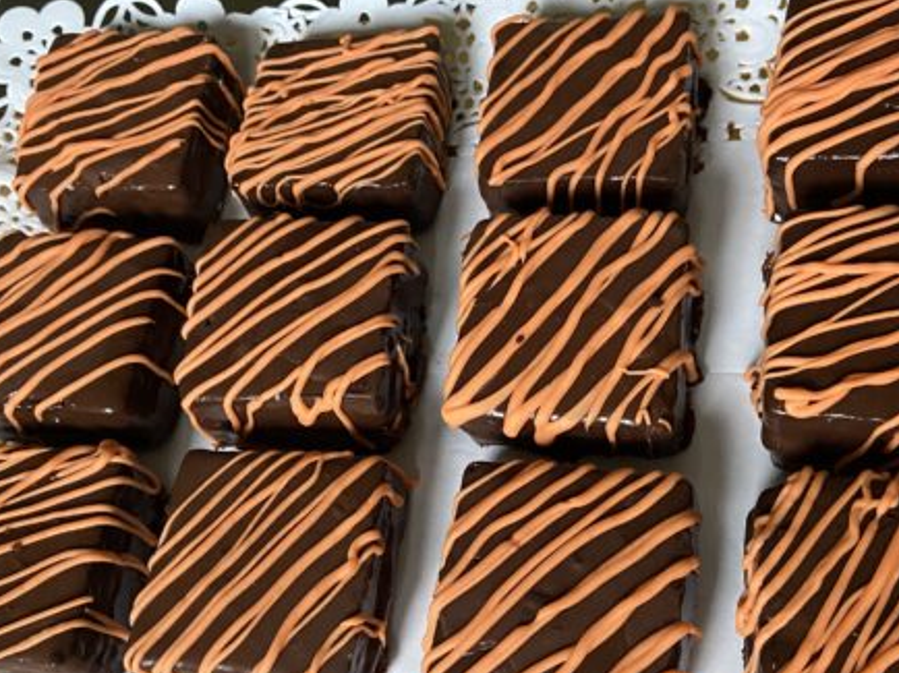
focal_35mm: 40
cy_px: 393
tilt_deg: -62.2
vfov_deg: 35.8
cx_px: 498
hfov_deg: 46.7
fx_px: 1038
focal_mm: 4.25
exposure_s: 1/60
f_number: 1.8
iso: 400
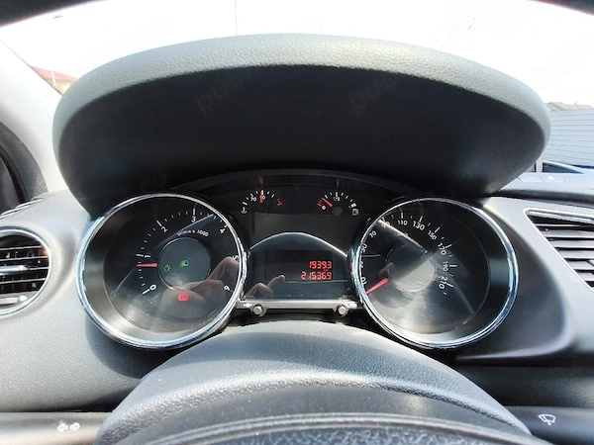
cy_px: 222
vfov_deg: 81.7
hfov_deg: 98.2
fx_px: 257
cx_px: 297
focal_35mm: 15
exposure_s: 1/182
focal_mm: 1.67
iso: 50
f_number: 2.2
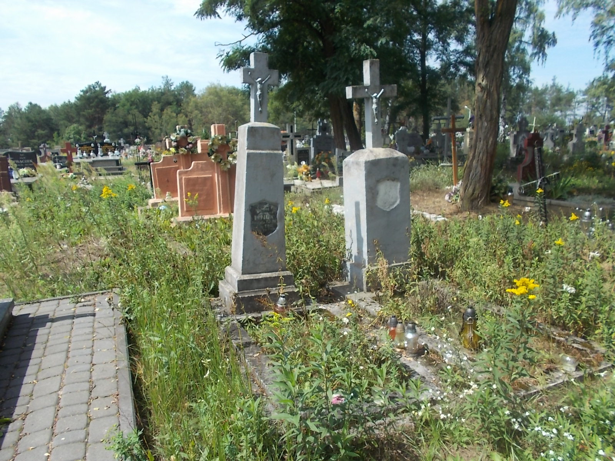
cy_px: 230
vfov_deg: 53.1
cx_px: 308
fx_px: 462
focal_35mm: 26
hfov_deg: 67.3
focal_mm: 4.6
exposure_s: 1/125
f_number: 8
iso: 80
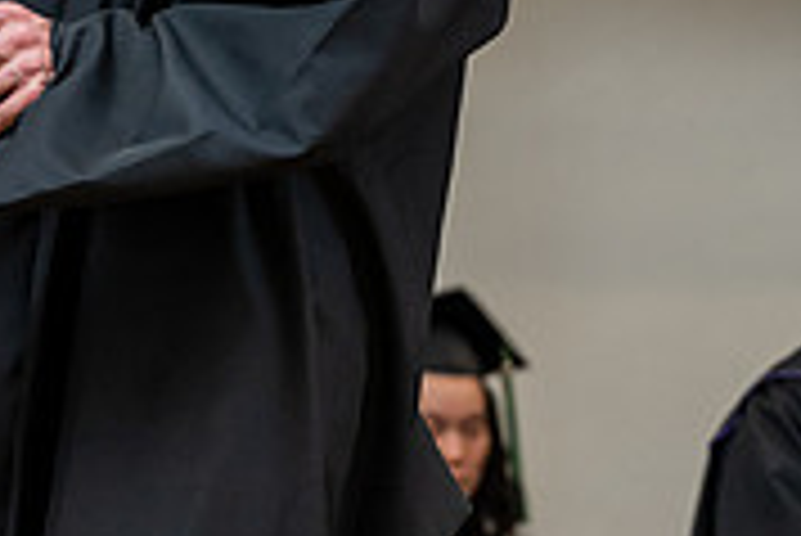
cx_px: -162
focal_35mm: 287
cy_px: -43
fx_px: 6391
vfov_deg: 4.8
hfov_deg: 7.1
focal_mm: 88
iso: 1600
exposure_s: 1/200
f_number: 3.5
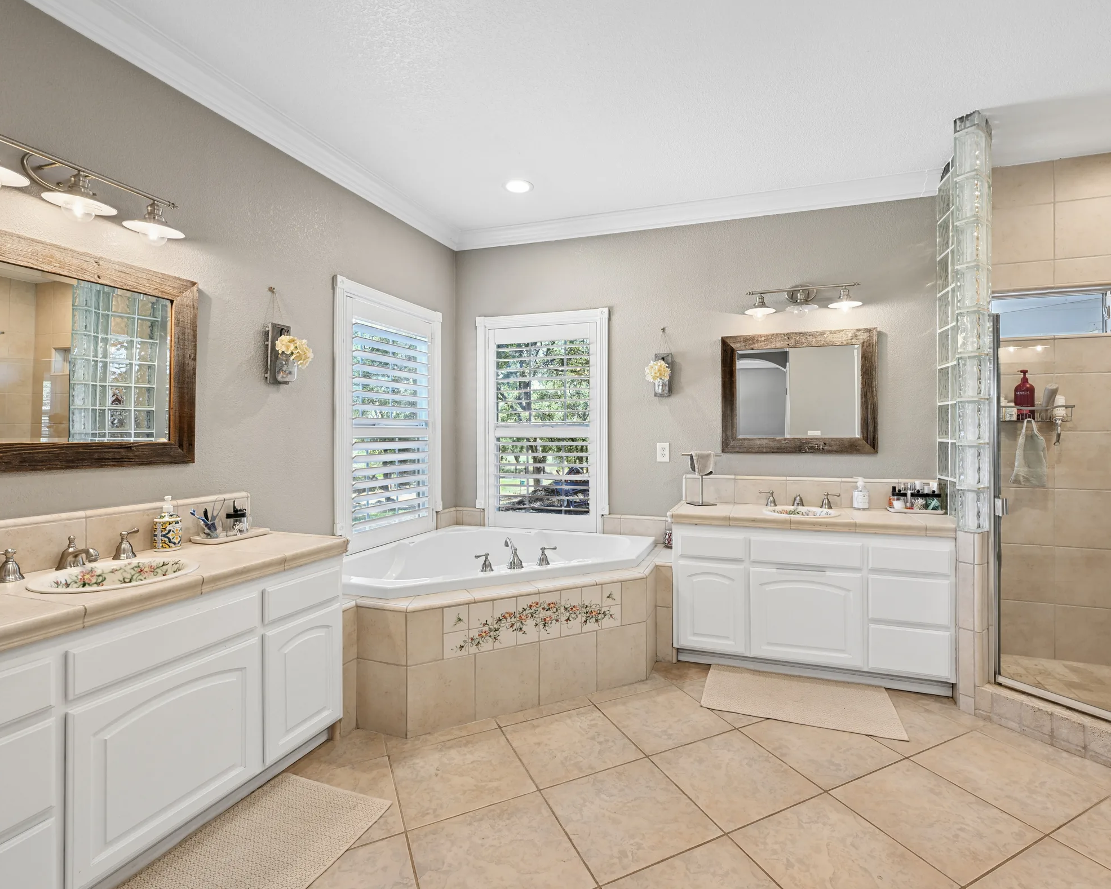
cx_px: 579
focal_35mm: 16
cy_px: 439
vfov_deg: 80.4
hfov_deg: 93.1
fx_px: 526
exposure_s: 1/30
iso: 400
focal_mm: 14
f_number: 8
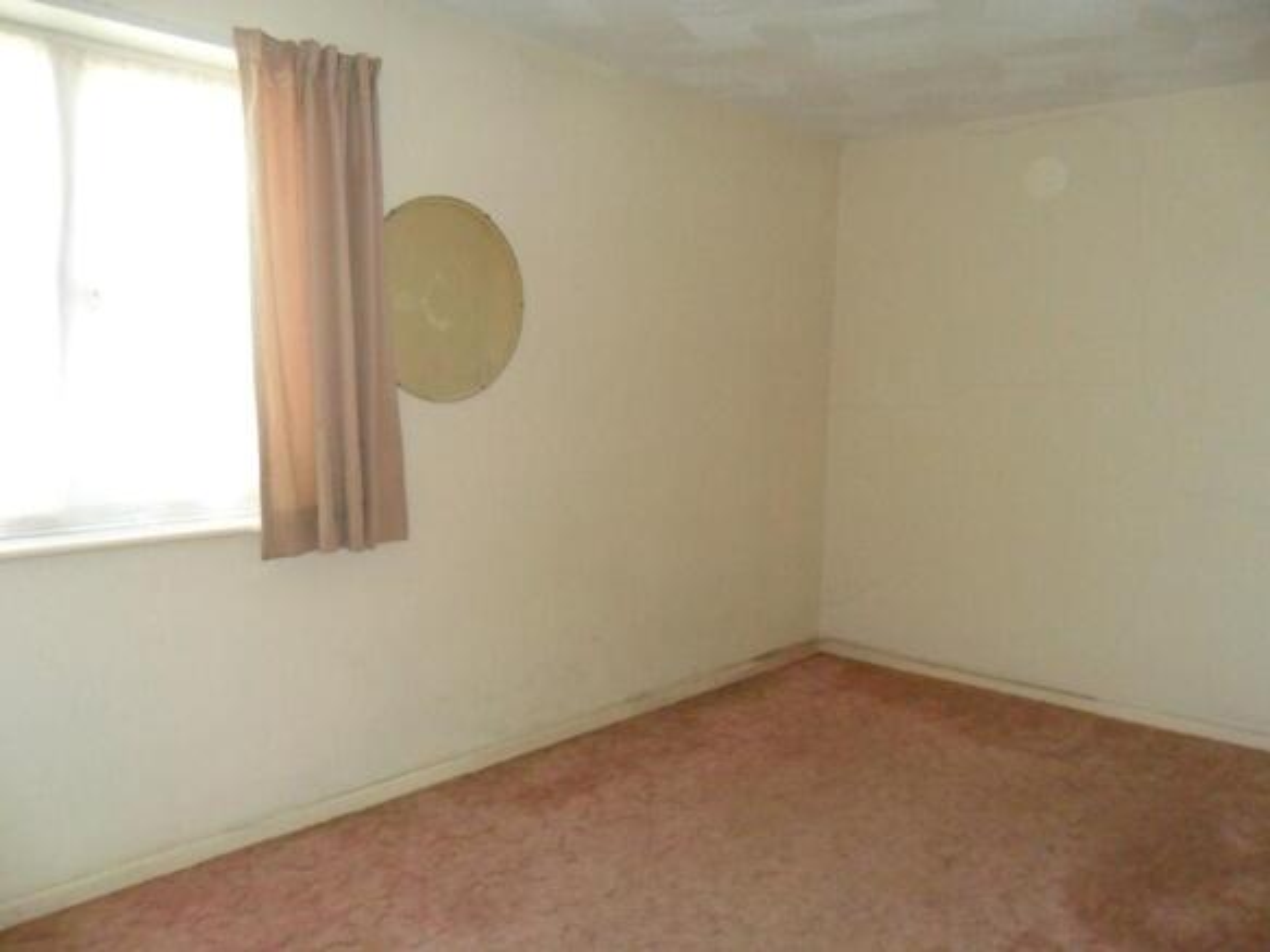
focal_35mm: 27
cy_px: 476
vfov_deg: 51.3
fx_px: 990
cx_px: 635
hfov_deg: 65.3
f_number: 3.5
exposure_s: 1/45
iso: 400
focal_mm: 4.9
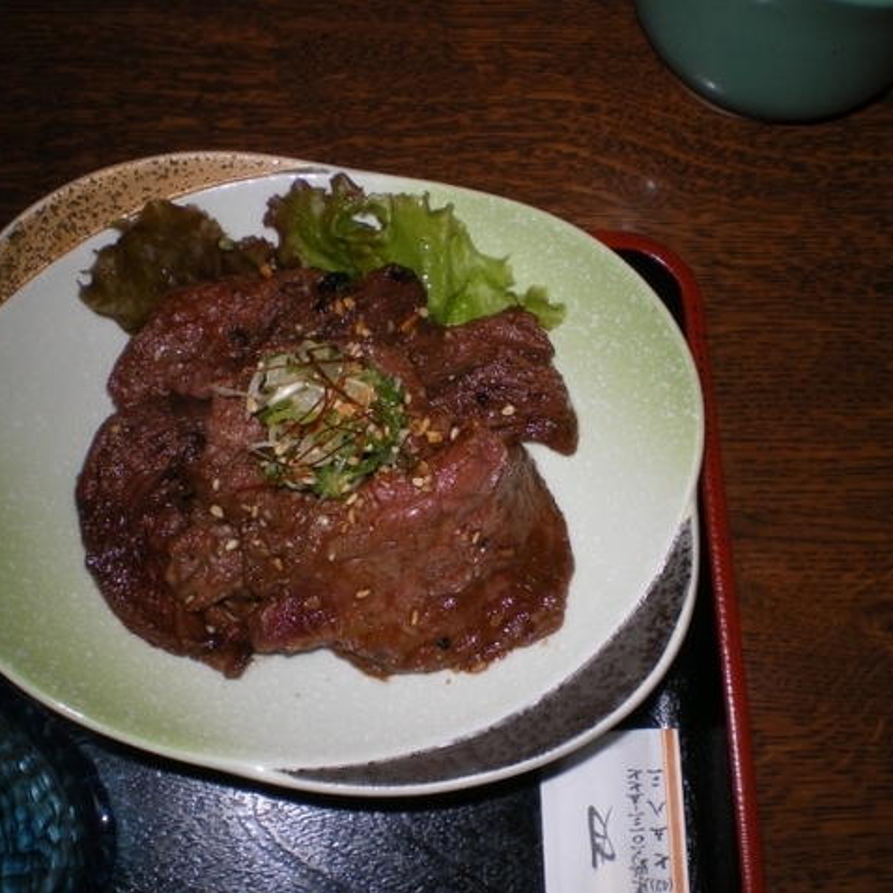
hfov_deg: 37.4
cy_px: 446
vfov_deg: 37.6
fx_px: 1313
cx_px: 368
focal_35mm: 45
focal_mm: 6.3
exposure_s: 1/30
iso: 64
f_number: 4.6
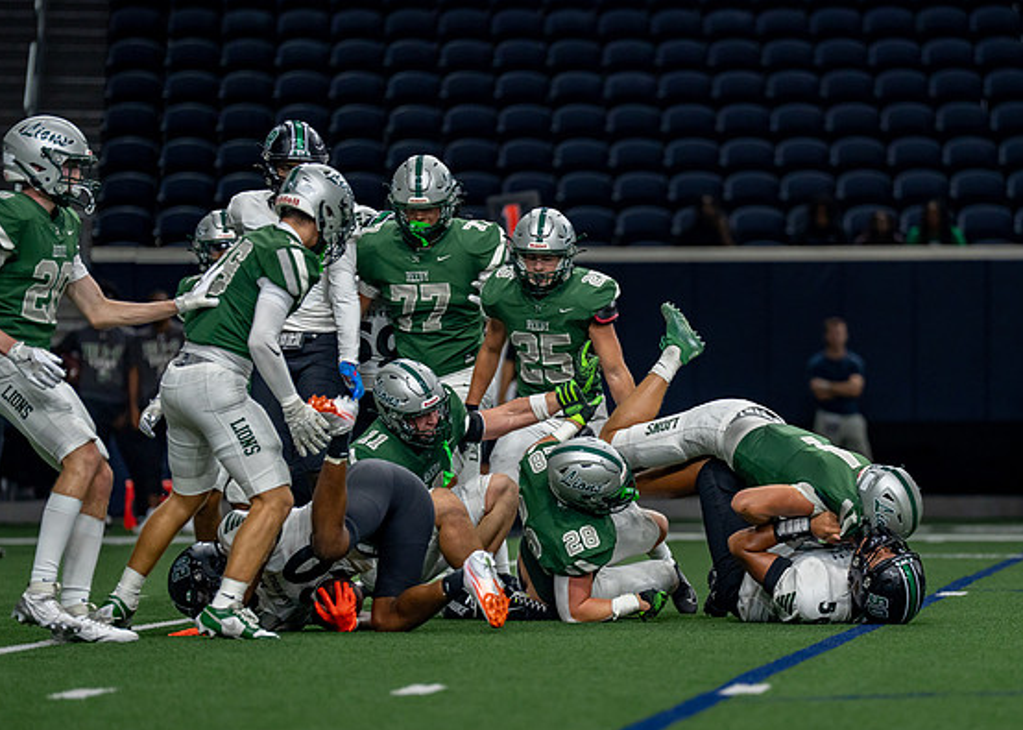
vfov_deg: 5.4
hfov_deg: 7.5
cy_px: 411
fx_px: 7753
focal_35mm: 267
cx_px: 633
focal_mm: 200
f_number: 2.8
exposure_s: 1/1000
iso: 1250
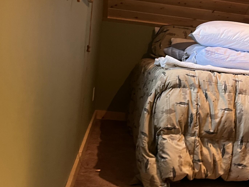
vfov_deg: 25.6
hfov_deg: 33.3
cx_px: 180
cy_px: 104
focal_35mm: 57
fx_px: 410
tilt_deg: -7.0
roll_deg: -4.7
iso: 400
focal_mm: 5.1
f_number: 1.6
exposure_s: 1/40
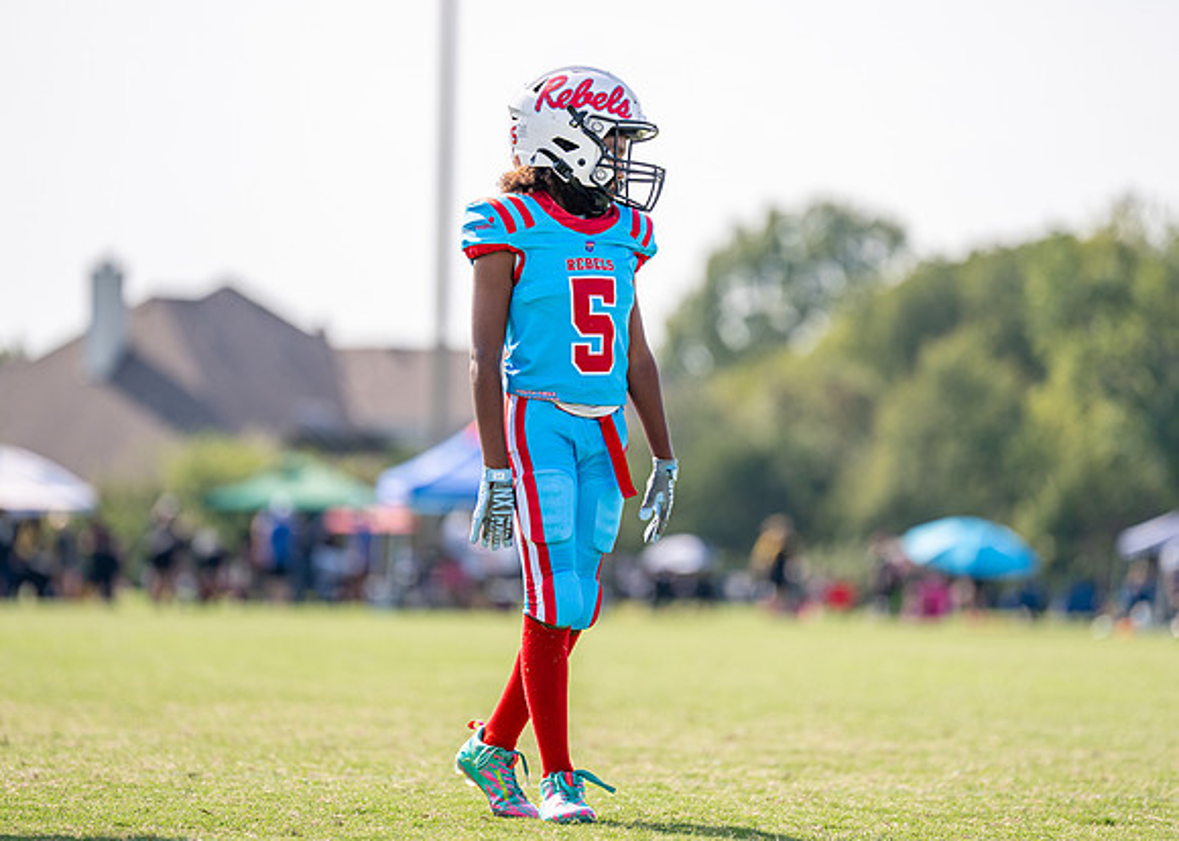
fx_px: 8035
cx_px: 610
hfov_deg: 8.4
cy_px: 405
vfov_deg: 6.0
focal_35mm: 240
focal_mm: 200
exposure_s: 1/2500
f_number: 2.8
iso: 125
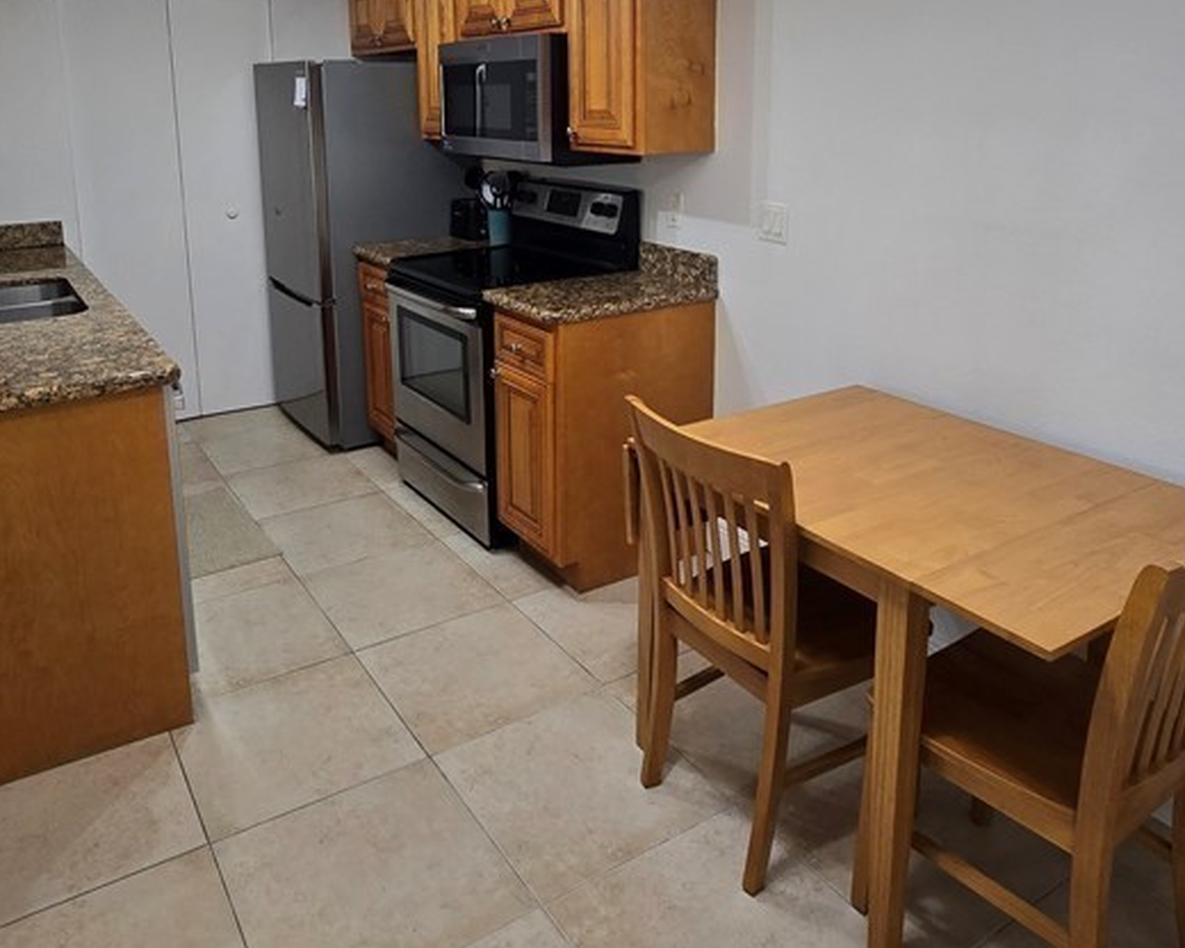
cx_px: 531
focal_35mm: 25
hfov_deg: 67.9
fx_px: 877
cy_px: 258
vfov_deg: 54.6
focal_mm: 2.2
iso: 125
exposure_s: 1/60
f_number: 2.2
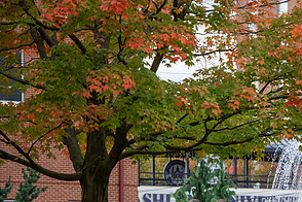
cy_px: 144
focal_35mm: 306
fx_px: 2567
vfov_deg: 4.5
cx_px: 294
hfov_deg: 6.7
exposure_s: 1/400
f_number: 3.2
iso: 200
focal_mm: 155
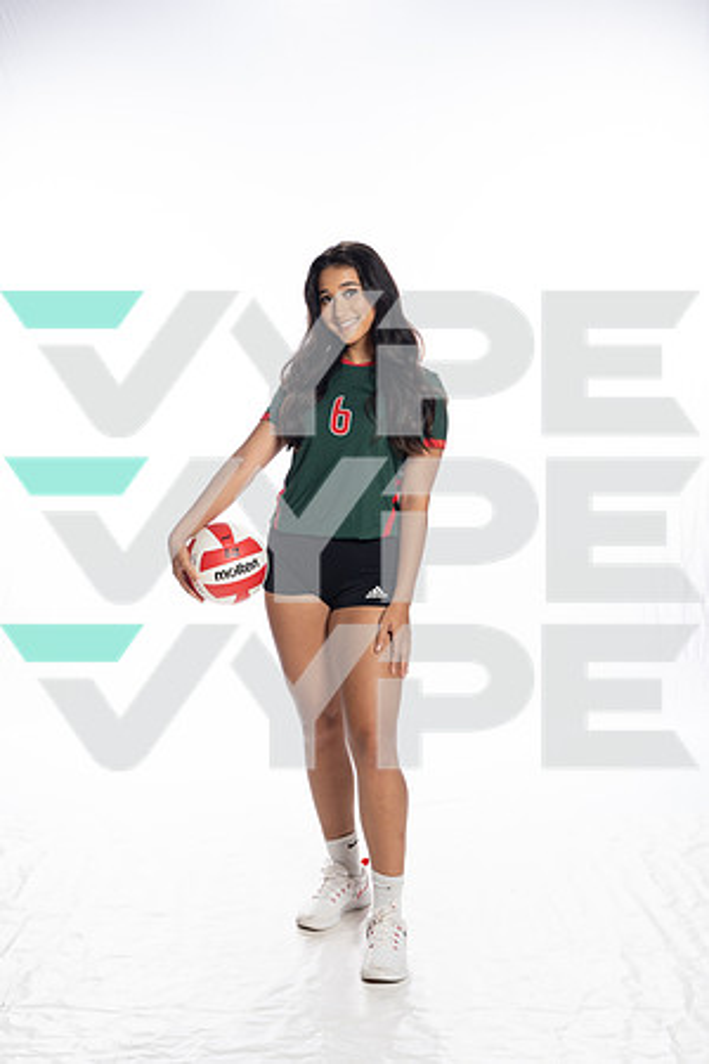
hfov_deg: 27.0
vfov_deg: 39.6
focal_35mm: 50
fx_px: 1477
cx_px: 354
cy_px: 532
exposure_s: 1/250
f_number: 8
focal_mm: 50
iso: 400
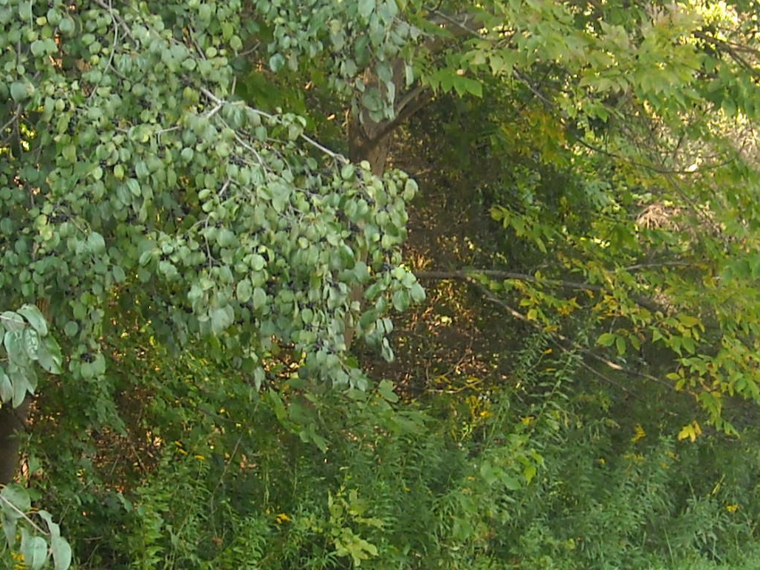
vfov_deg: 14.5
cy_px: 332
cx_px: 283
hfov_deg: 19.2
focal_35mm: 102
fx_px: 2240
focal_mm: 5.7
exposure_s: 1/60
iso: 100
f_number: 2.8
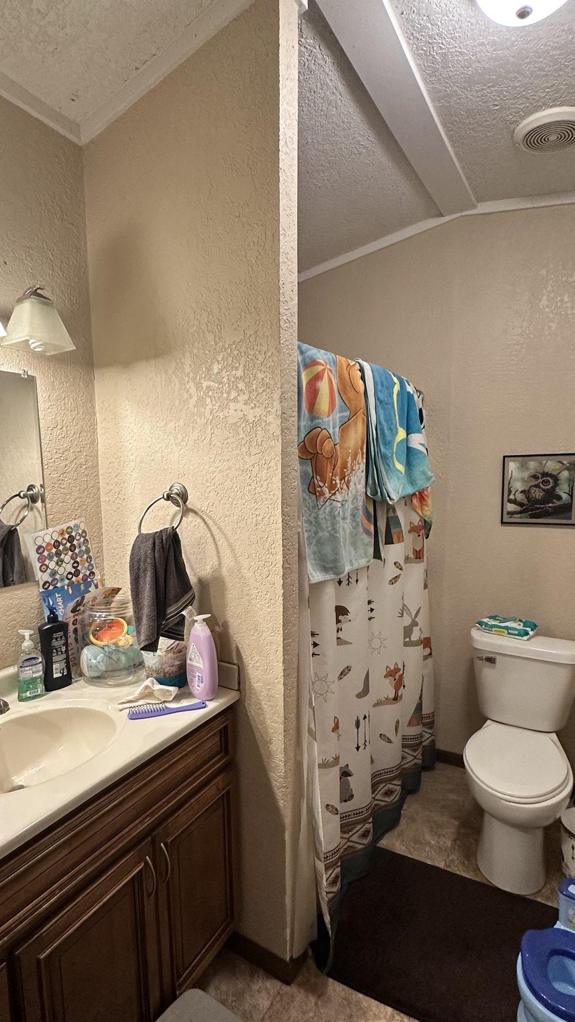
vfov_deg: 89.5
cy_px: 544
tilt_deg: -7.7
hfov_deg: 58.2
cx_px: 254
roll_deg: +0.3
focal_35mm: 19
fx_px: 515
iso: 320
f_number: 2.2
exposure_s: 1/120
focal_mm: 2.22
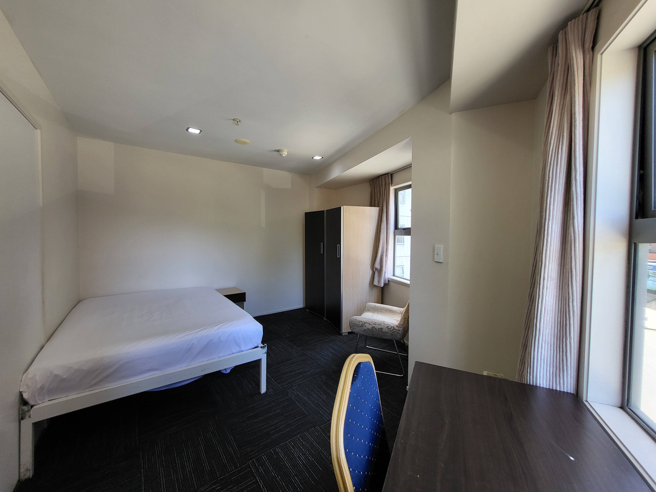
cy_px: 246
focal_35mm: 13
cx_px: 328
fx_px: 246
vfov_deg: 89.9
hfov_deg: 106.2
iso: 64
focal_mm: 1.74
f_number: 2.2
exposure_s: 1/50
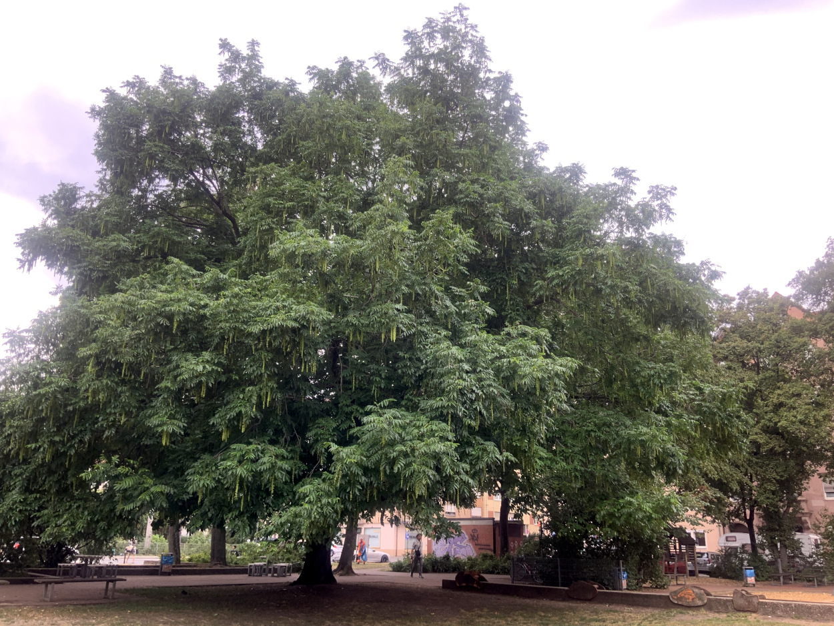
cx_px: 417
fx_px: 699
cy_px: 313
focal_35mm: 29
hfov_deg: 61.7
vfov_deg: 48.2
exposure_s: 1/140
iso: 16
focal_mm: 3
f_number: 1.8
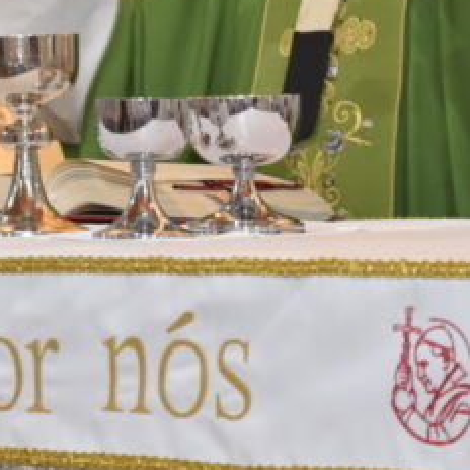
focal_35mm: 218
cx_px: -105
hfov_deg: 7.9
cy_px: -19
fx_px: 3349
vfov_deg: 8.0
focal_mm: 58
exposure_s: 1/100
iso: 1250
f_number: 5.6
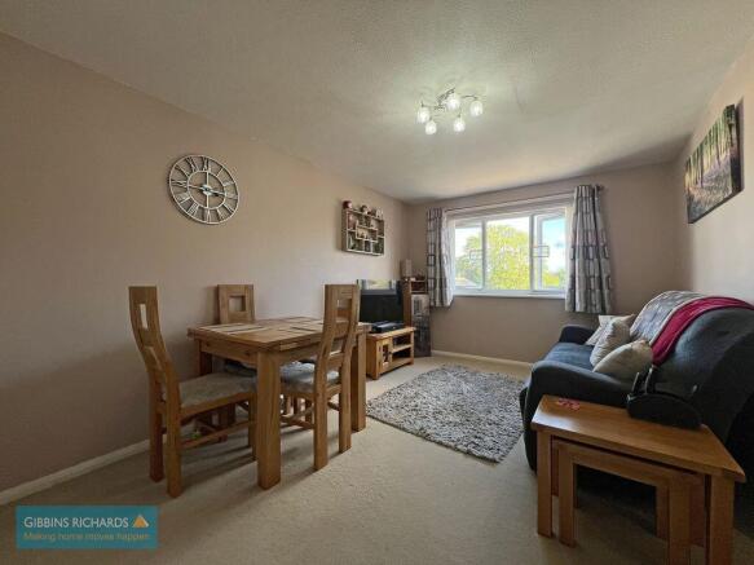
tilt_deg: +0.7
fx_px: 283
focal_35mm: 13
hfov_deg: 106.2
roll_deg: +0.8
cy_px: 282
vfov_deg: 89.9
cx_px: 377
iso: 50
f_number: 1.8
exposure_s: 1/99
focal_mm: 1.57
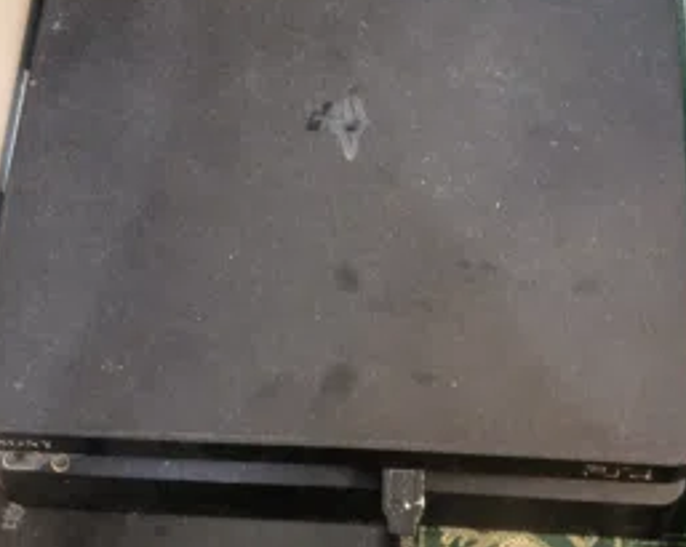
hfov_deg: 51.5
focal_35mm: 35
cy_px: 323
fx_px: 710
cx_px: 374
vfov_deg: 42.0
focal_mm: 4.09
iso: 2500
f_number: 1.6
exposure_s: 1/20
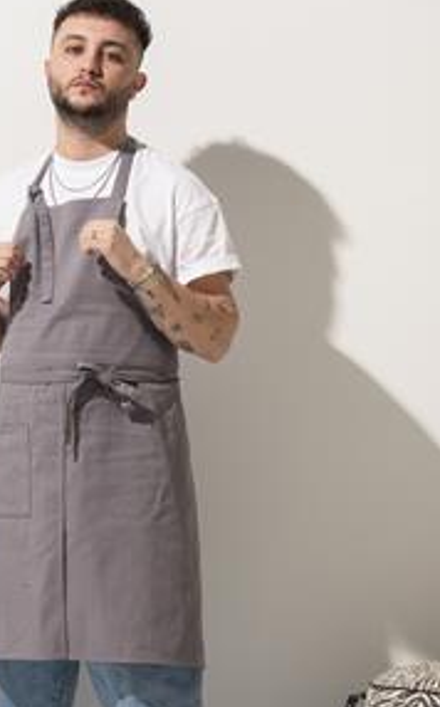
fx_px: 3349
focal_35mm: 174
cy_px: 423
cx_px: 79
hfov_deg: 7.5
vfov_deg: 12.0
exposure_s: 1/160
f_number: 13
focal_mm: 105
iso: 160
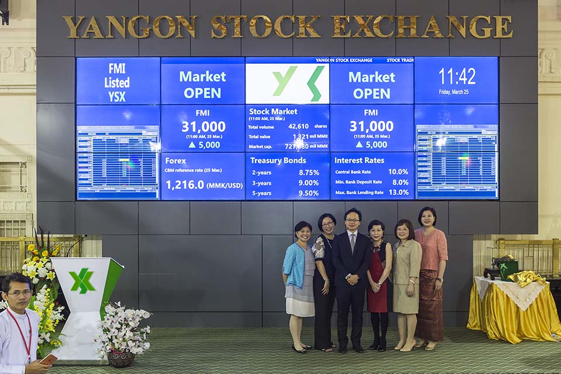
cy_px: 187
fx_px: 483
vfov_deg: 42.3
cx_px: 280
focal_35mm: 31
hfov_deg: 60.3
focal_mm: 31
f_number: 3.5
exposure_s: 1/200
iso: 640
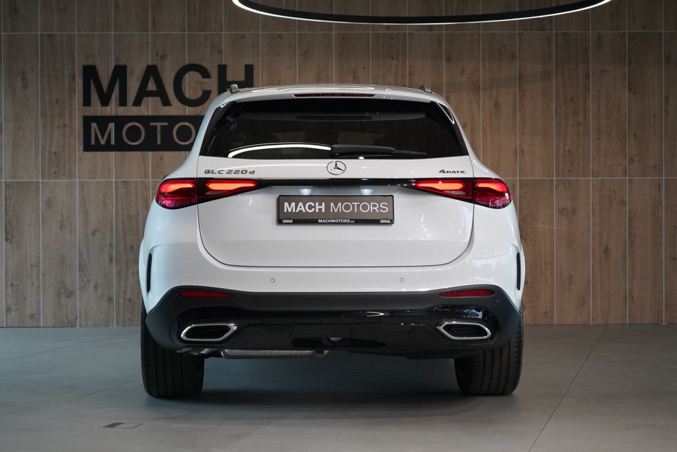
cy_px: 226
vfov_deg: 19.5
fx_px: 1316
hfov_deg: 28.8
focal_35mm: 70
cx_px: 338
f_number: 5.6
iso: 2500
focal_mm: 70
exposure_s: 1/160
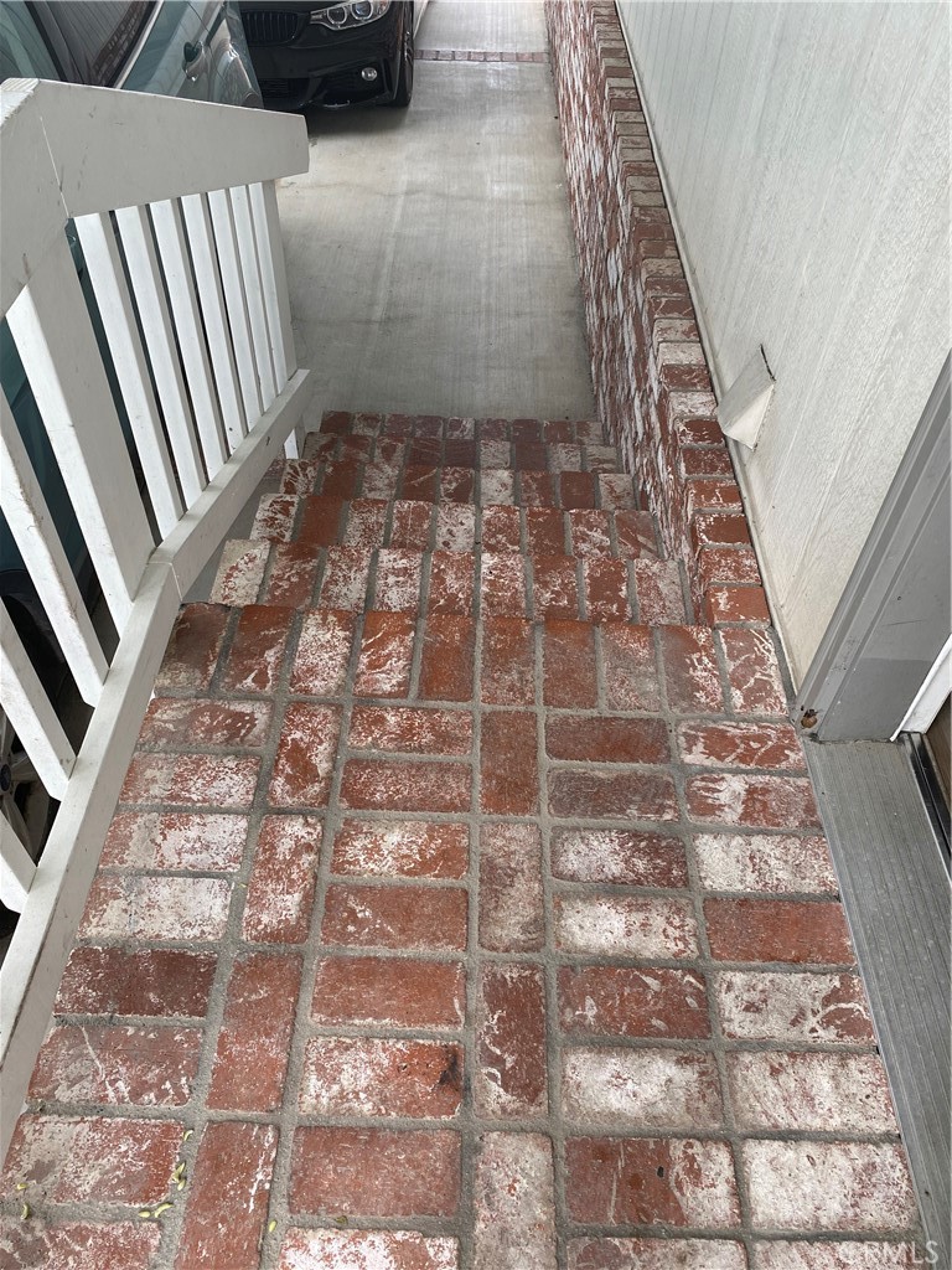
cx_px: 476
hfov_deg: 53.1
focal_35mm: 26
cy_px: 635
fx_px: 953
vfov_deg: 67.3
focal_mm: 4.25
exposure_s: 1/165
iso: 32
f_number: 1.8
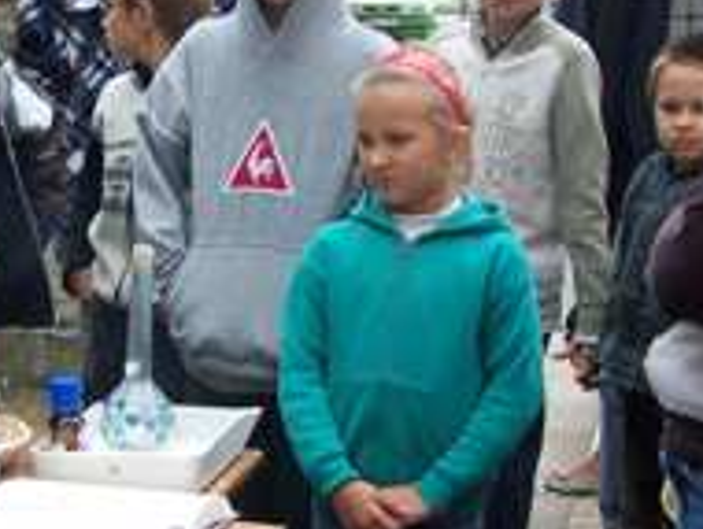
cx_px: 207
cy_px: 142
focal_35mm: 92
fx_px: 1871
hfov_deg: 21.2
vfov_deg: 16.0
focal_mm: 6.3
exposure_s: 1/125
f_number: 2.8
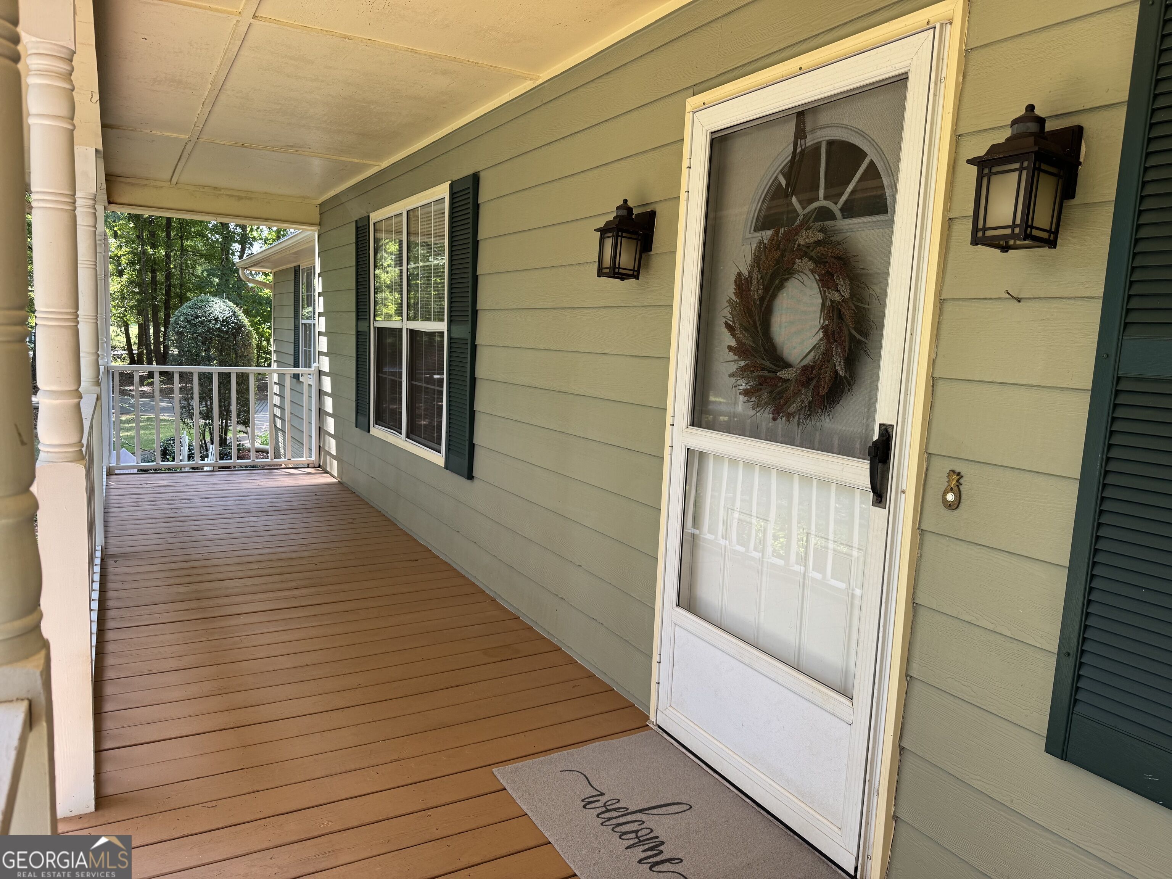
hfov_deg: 71.6
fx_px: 813
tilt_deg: -6.9
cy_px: 440
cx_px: 586
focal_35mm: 24
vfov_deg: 56.8
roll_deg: -2.7
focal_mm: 6.76
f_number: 1.78
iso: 50
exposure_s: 1/122
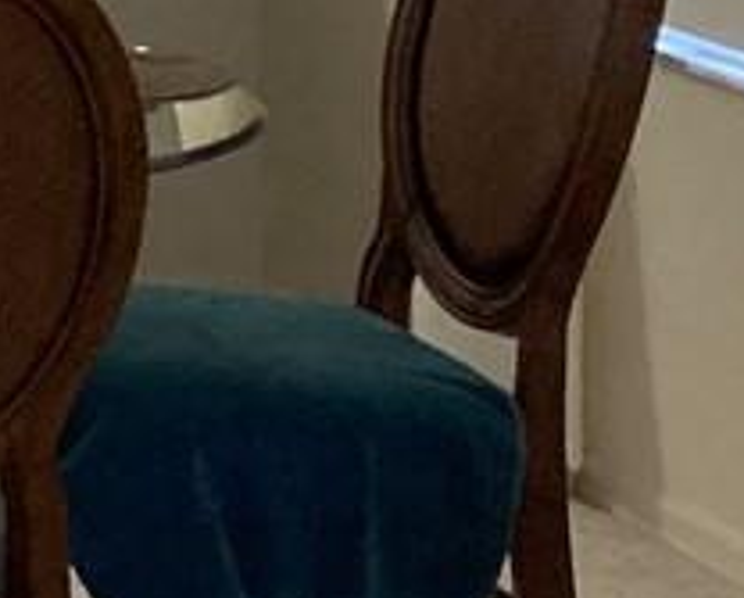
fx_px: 4631
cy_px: -612
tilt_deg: +0.2
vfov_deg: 7.1
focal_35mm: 210
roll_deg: +0.2
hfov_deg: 7.6
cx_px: -1735
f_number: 1.8
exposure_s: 1/60
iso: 125
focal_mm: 3.99
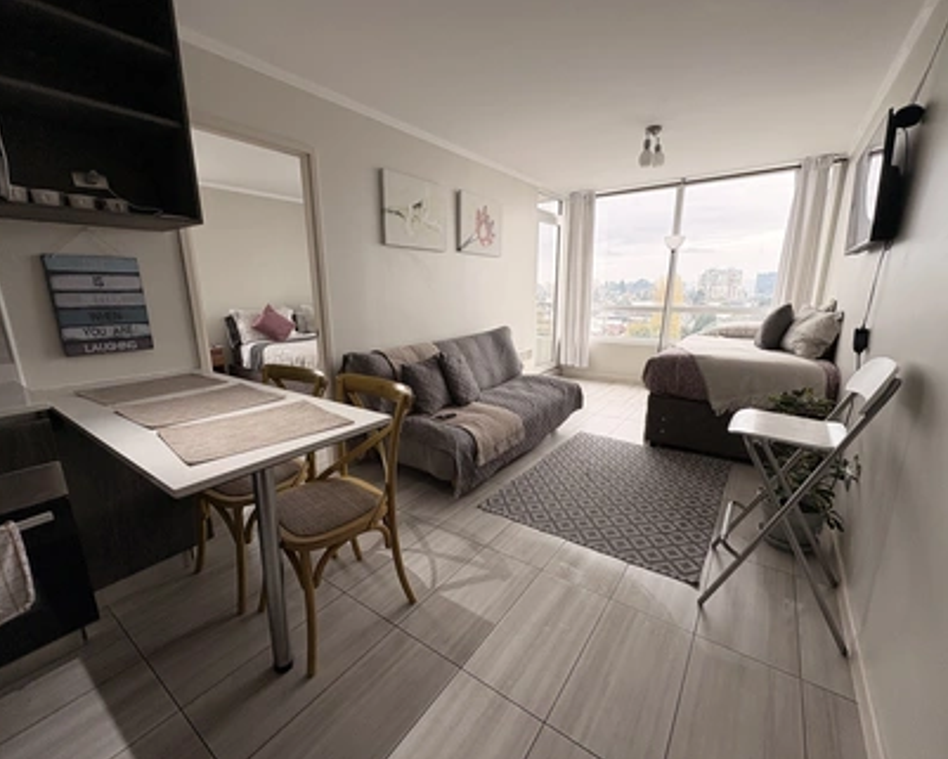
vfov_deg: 84.0
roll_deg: +0.8
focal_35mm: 15
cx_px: 466
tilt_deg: -12.7
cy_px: 388
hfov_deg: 96.8
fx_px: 421
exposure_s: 1/99
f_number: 2.2
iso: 125
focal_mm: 2.22
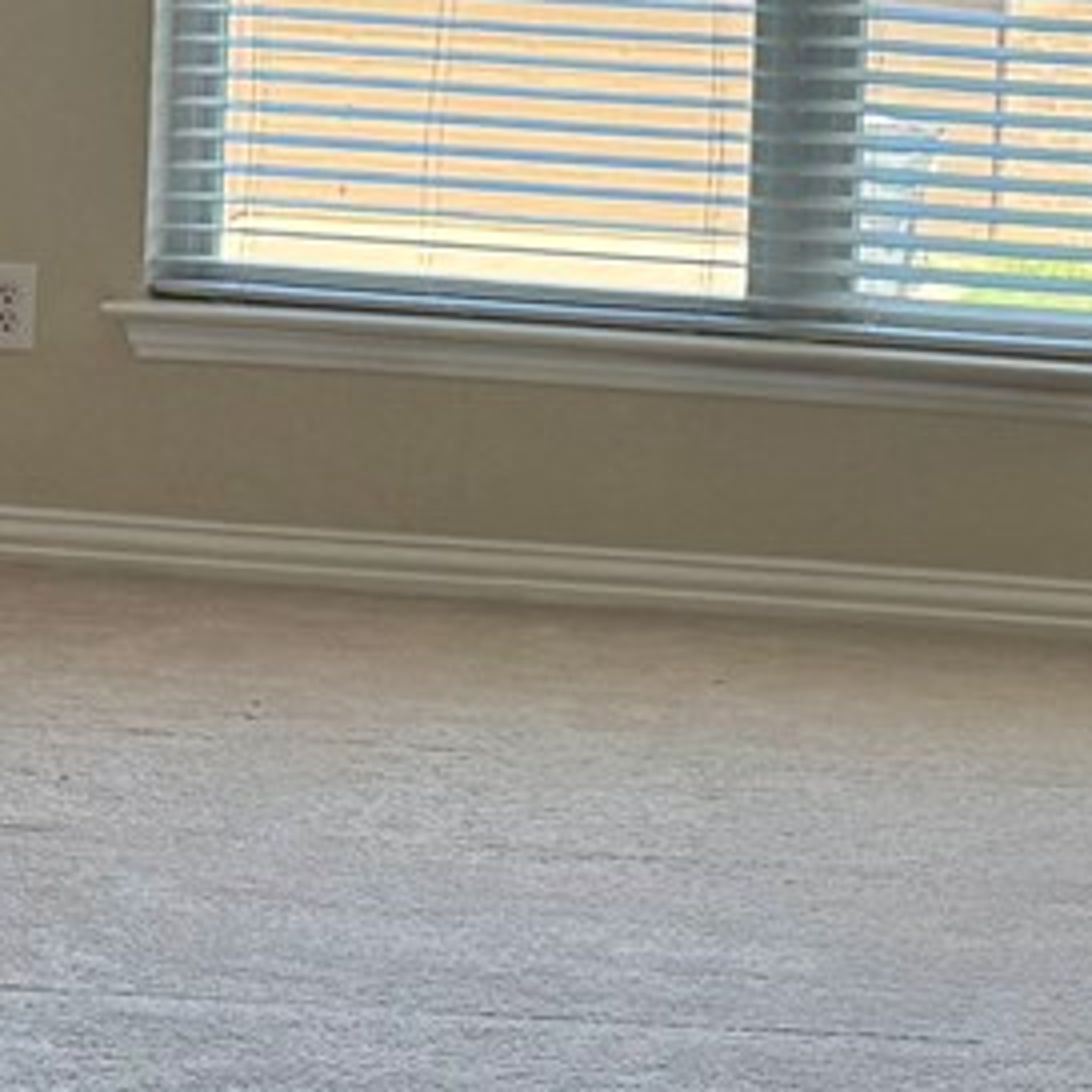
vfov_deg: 10.9
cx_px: 1312
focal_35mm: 159
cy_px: -104
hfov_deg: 10.8
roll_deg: -1.7
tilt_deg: -1.0
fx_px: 5675
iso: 100
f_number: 1.78
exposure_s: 1/363
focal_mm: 6.76
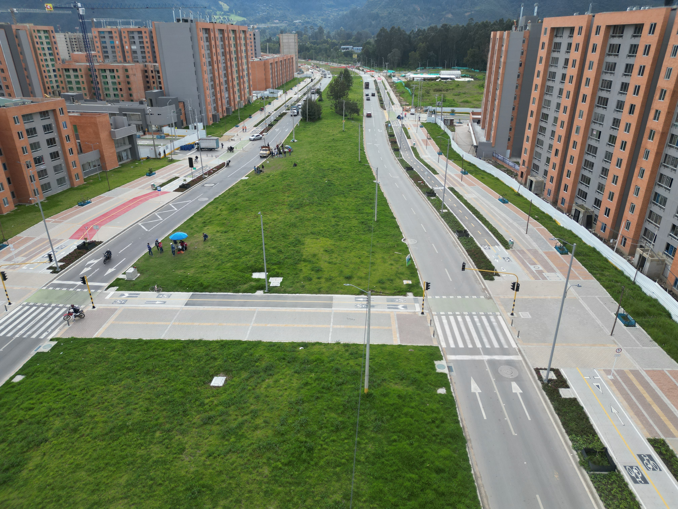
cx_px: 339
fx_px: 470
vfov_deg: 56.8
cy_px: 254
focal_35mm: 24
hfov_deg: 71.6
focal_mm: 6.72
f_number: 1.7
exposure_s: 1/1500
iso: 100
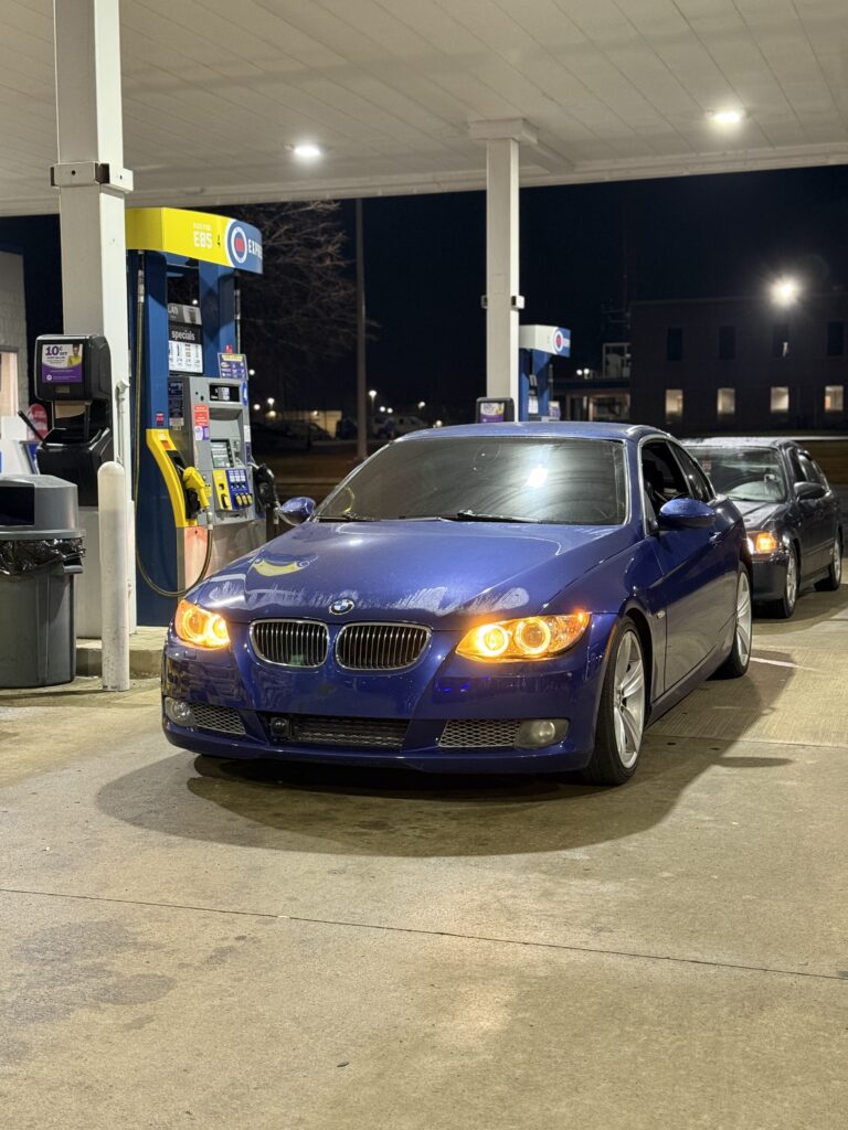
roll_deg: +0.1
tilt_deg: -3.4
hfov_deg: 30.3
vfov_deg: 39.7
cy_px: 565
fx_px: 1568
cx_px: 424
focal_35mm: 48
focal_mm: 6.76
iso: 250
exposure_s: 1/40
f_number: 1.78
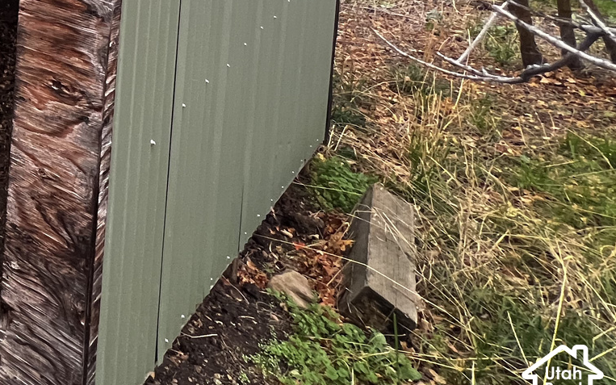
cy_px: -178
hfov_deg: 35.0
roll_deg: +0.9
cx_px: -198
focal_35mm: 37
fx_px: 621
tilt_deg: -6.9
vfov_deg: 26.2
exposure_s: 1/61
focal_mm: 1.57
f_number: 1.8
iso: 250
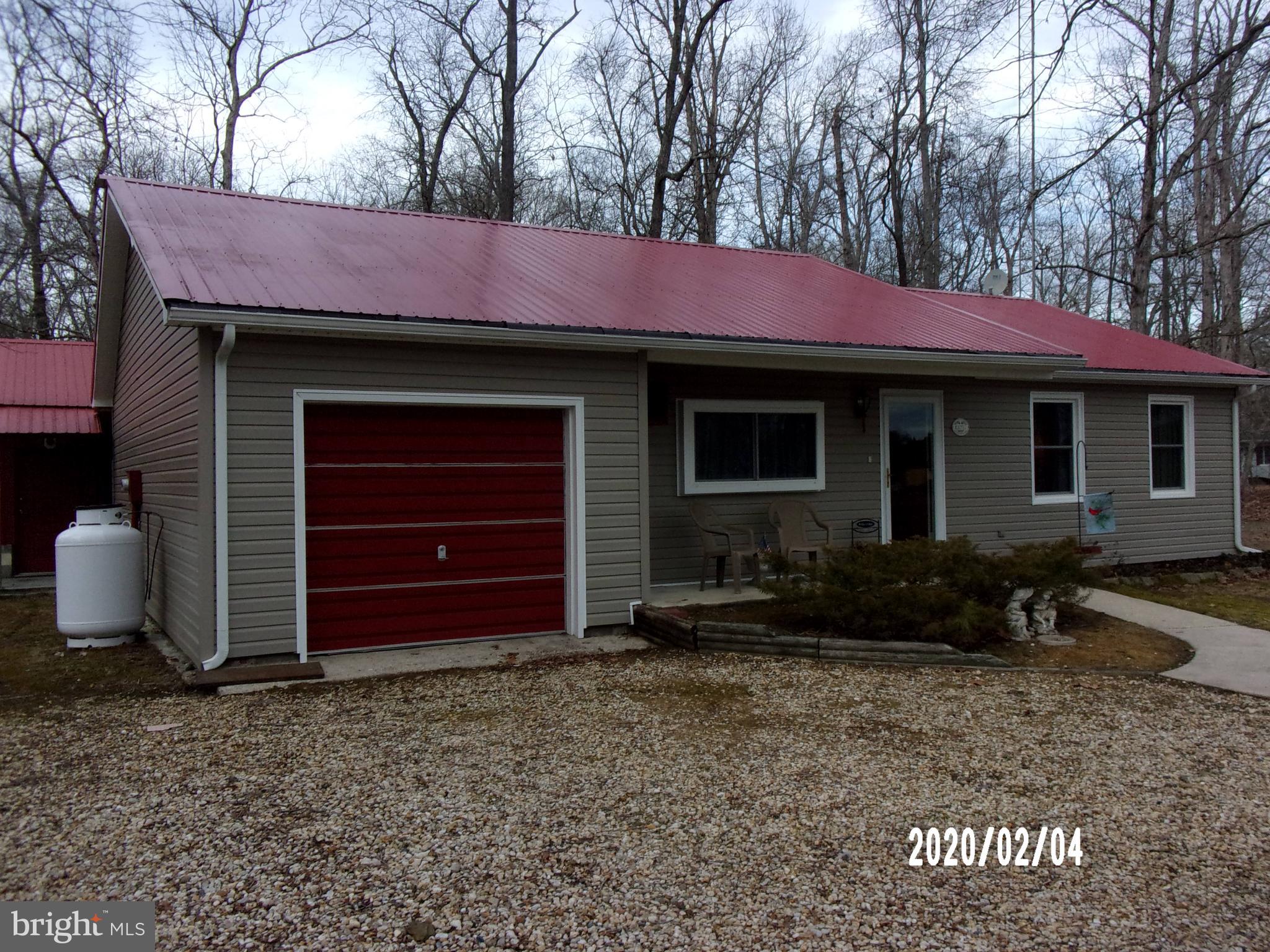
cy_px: 476
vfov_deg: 49.7
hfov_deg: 63.4
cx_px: 635
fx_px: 1027
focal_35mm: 28
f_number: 10.8
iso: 160
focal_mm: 5.1
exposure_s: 1/85
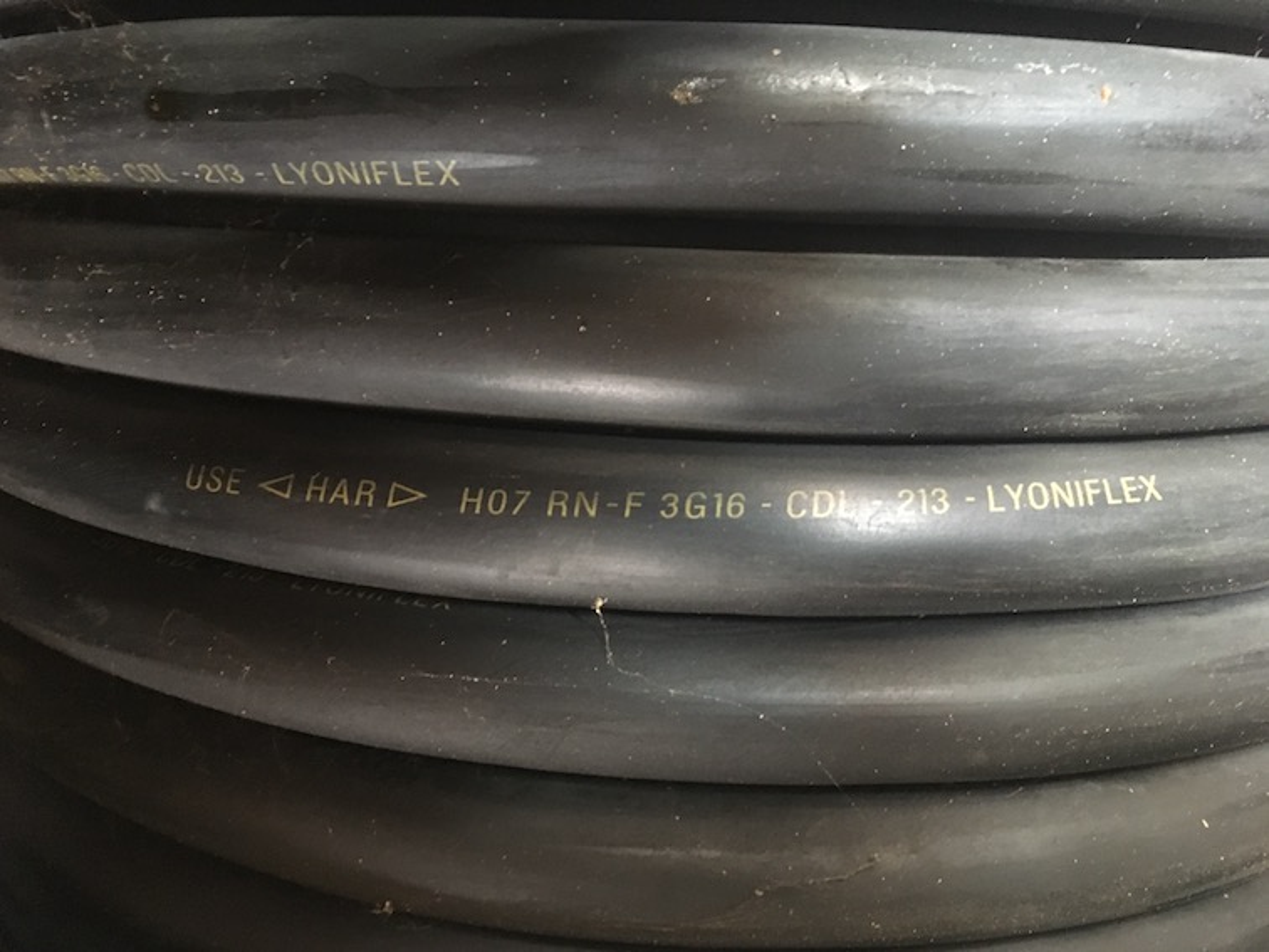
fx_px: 1063
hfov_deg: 61.7
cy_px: 476
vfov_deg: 48.2
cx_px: 634
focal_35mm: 29
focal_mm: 4.15
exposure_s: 1/17
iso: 500
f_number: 2.2
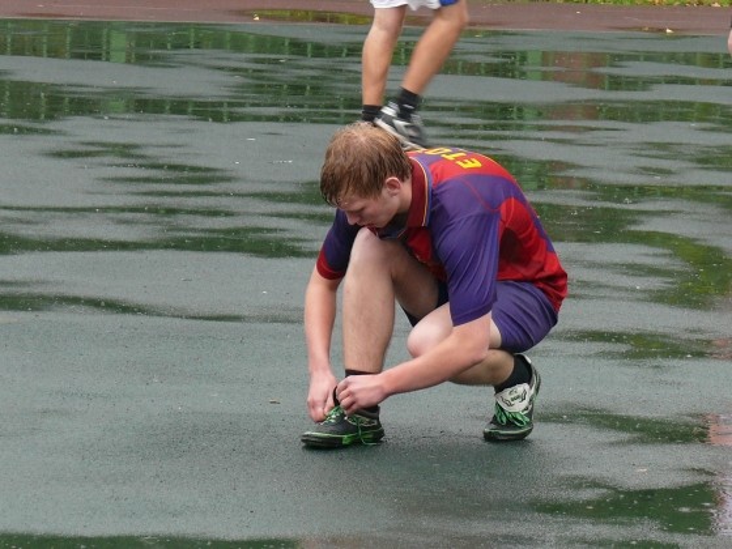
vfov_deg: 7.4
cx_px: 366
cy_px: 274
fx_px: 4229
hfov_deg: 9.9
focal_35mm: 200
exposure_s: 1/80
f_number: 3.6
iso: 100
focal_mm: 23.7
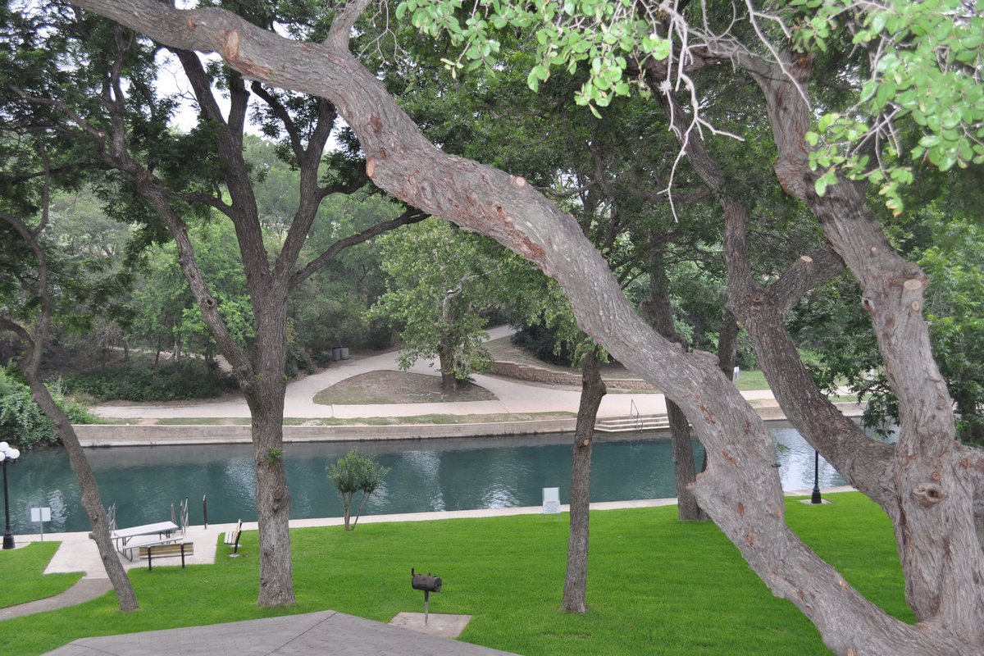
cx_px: 492
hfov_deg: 53.1
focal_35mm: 36
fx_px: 984
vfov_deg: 36.9
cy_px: 328
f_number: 5
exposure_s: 1/100
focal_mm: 24
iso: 400
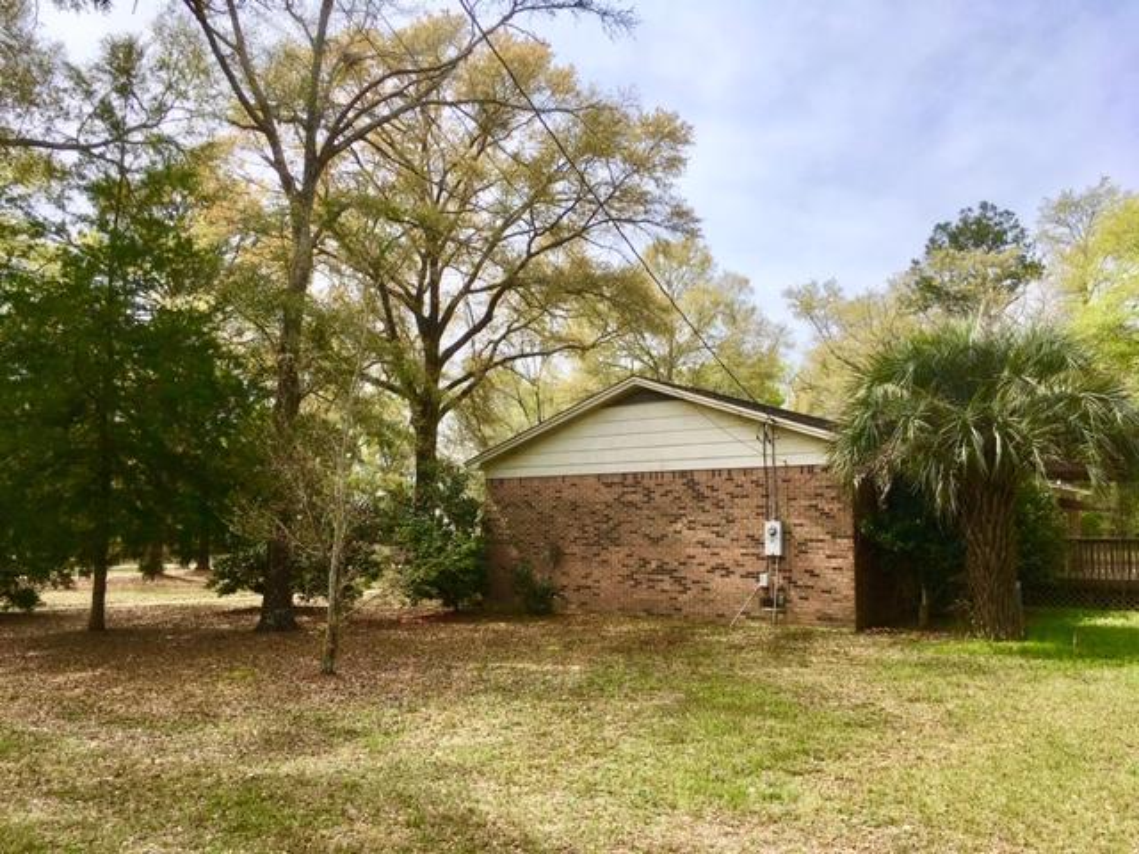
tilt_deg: +5.5
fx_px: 954
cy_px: 427
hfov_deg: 61.7
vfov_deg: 48.2
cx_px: 570
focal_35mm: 29
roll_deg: -0.6
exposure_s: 1/1789
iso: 25
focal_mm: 4.15
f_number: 2.2
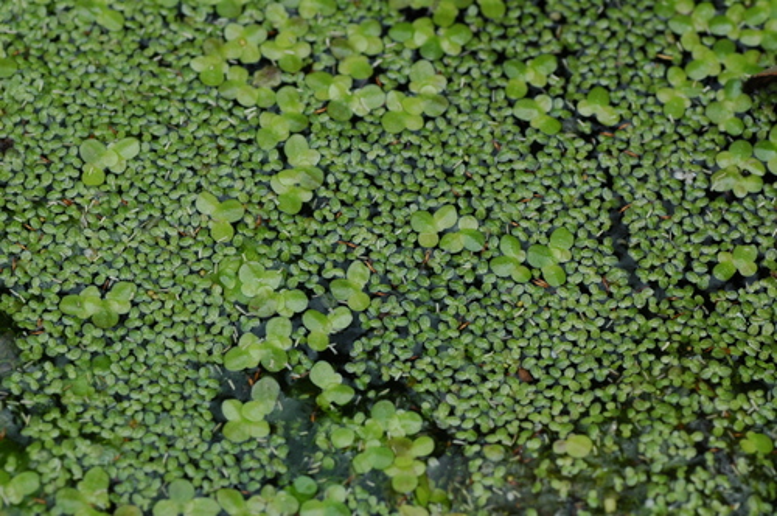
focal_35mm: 135
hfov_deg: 15.2
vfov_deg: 10.1
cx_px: 388
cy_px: 258
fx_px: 2910
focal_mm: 90
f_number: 8
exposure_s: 1/640
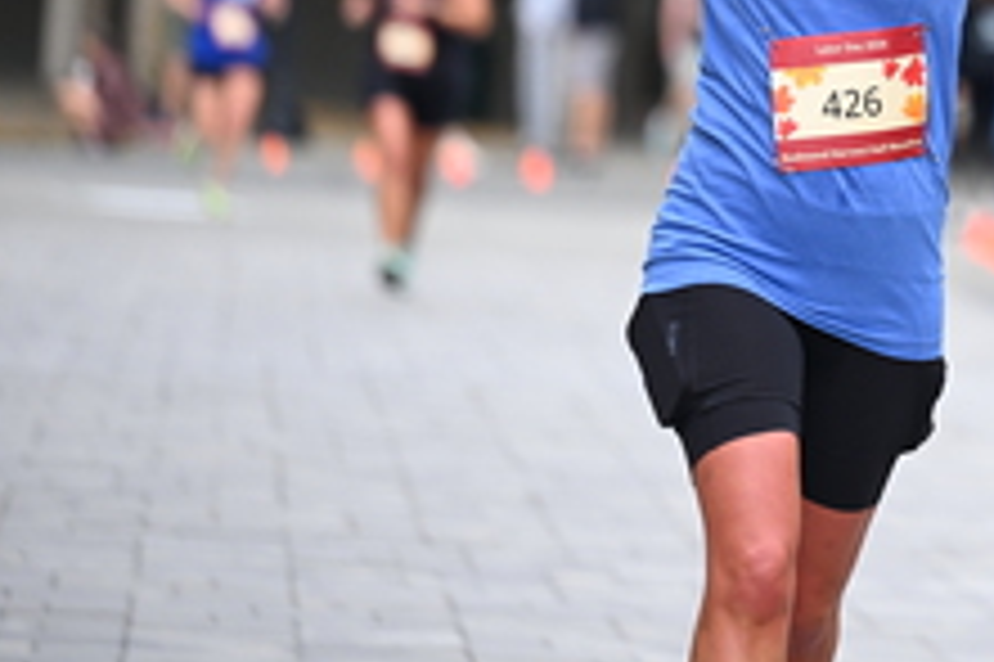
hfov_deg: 5.3
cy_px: -155
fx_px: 10650
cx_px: 1205
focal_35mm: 386
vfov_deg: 3.5
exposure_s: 1/1600
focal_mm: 155
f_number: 2.8
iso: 640
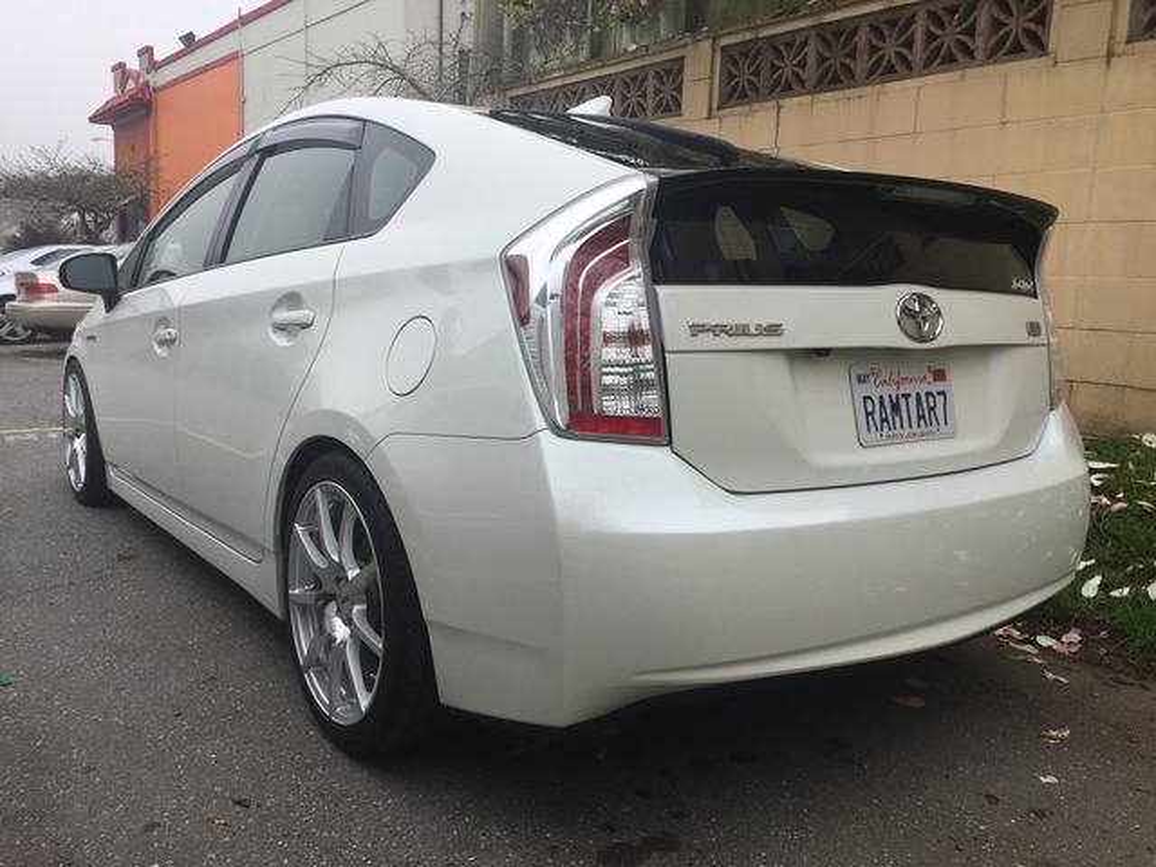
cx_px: 578
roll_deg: -3.1
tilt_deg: -8.7
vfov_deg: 48.2
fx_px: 968
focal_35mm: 29
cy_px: 434
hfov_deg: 61.7
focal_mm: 4.15
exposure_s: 1/1041
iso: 32
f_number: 2.2
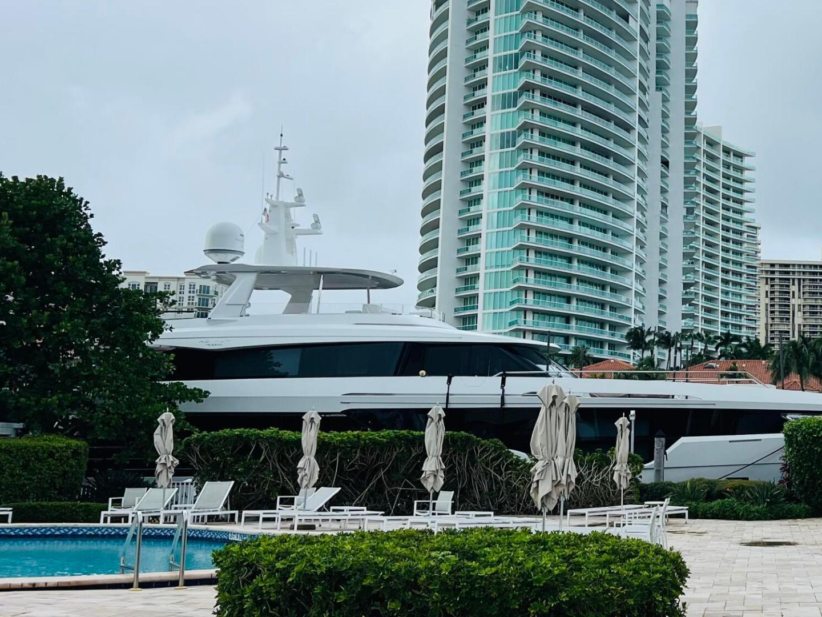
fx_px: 1235
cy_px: 245
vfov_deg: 28.0
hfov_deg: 34.1
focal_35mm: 52
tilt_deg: +9.9
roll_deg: -0.2
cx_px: 788
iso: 50
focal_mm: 5.7
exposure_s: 1/1751
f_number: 1.5
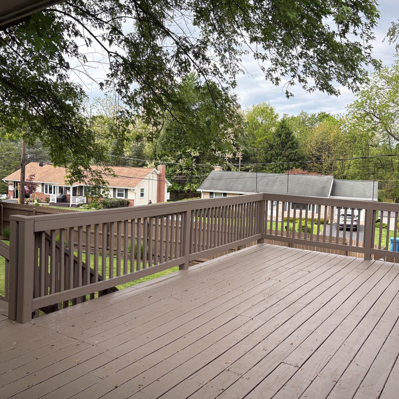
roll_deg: -1.9
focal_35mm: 34
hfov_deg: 48.4
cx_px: 221
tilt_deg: -3.7
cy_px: 192
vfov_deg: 48.4
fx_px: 443
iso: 64
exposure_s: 1/782
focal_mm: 5.96
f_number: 1.6
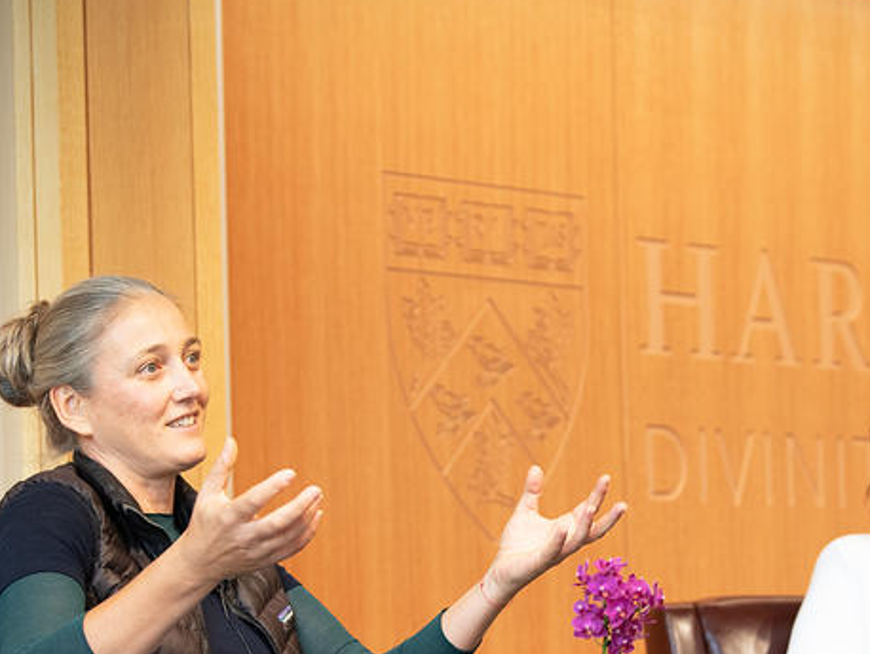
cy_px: 569
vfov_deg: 10.5
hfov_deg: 14.0
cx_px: 574
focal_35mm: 141
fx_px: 3546
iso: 1250
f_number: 3.5
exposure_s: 1/400
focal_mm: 70
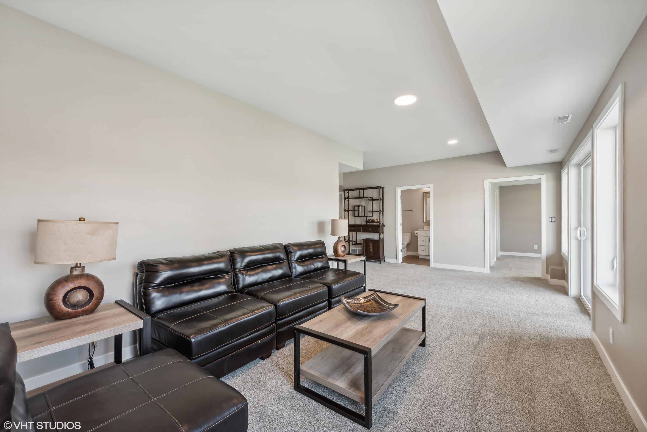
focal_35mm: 14
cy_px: 216
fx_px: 252
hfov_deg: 104.2
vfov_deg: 81.2
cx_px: 324
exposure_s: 1/5
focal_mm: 14
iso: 200
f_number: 11
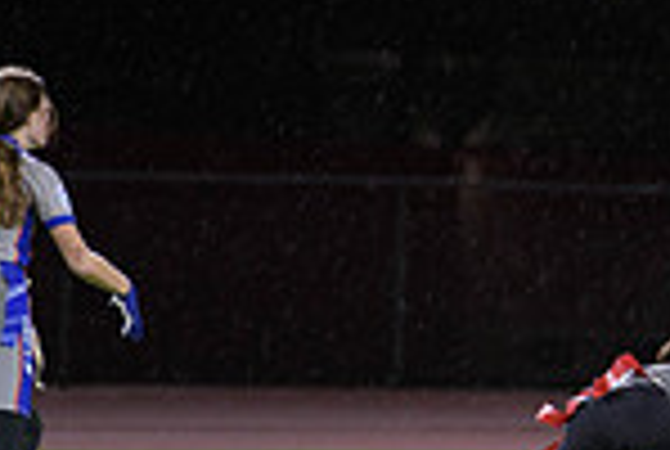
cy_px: 299
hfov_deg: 2.9
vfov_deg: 2.0
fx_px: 13035
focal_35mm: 699
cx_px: 666
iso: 1250
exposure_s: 1/200
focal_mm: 180
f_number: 2.8
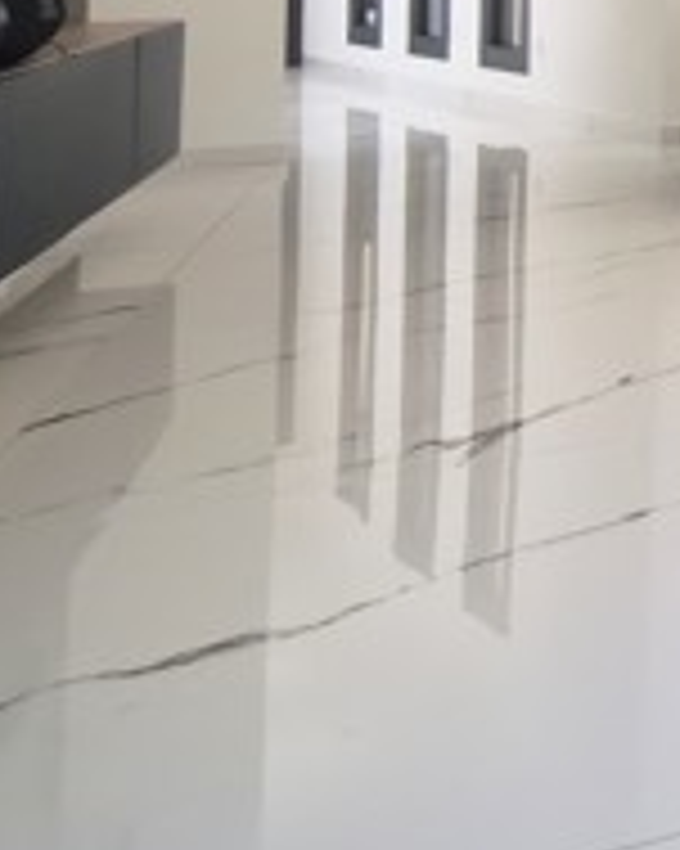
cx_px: 1351
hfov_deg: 17.6
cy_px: -162
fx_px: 1561
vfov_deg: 27.1
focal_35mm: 62
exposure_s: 1/178
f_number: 2.2
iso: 50
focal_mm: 1.91
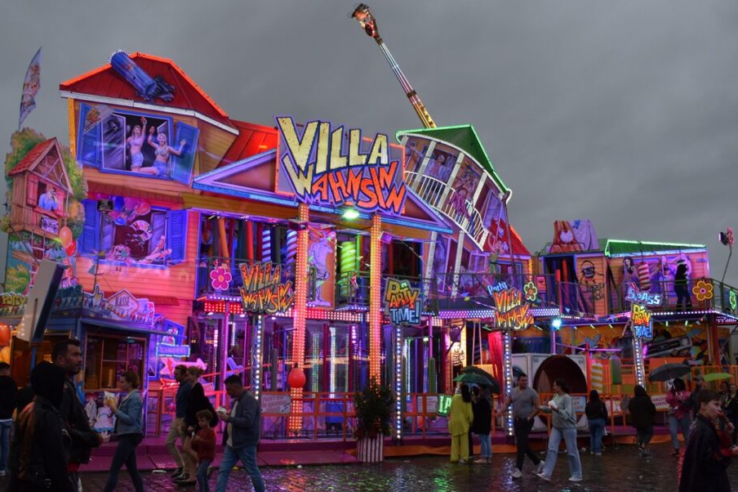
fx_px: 697
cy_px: 248
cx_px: 350
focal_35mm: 34
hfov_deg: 55.8
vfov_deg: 38.9
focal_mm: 20
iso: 400
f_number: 5.6
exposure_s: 1/125
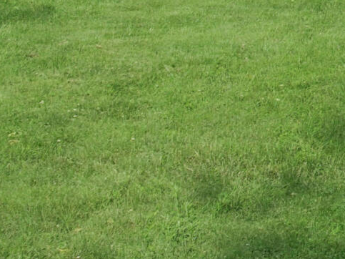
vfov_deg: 8.9
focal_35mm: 149
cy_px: -394
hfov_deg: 10.9
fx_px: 1485
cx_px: 876
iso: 130
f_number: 2.8
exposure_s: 1/2000
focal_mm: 12.29
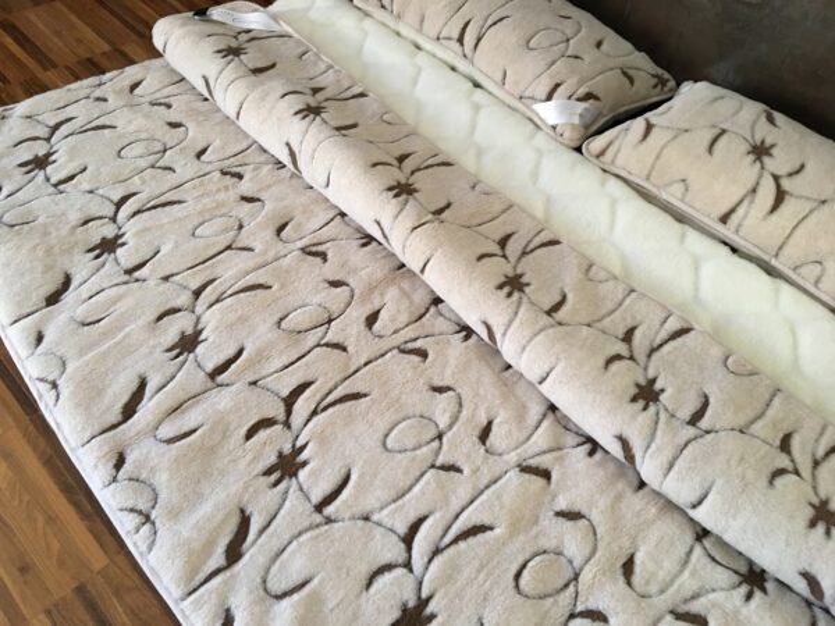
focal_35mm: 29
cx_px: 418
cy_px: 313
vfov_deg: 48.2
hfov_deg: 61.7
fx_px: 700
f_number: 2.2
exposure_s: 1/33
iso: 125
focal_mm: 4.15
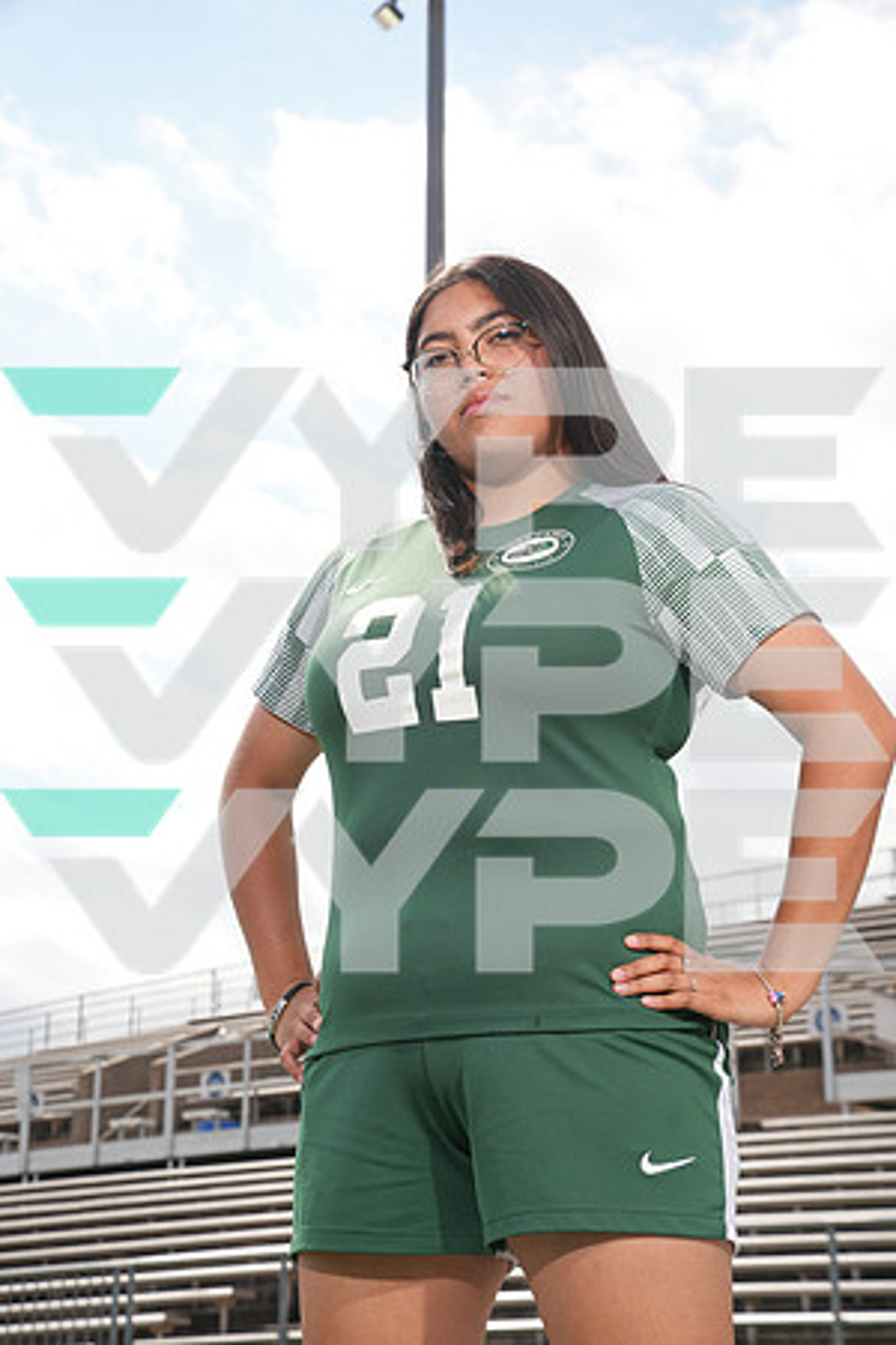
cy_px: 672
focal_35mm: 70
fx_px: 2613
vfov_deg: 28.8
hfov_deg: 19.5
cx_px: 448
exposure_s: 1/200
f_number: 9
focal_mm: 70
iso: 125
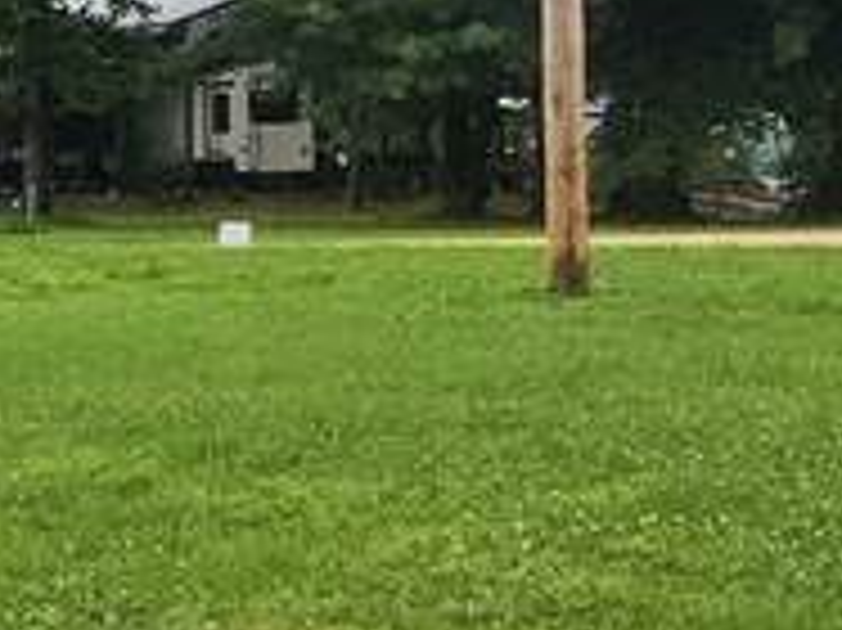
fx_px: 2163
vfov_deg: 16.4
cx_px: -594
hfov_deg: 18.2
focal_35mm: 89
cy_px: 99
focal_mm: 2.2
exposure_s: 1/686
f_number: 2.2
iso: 50
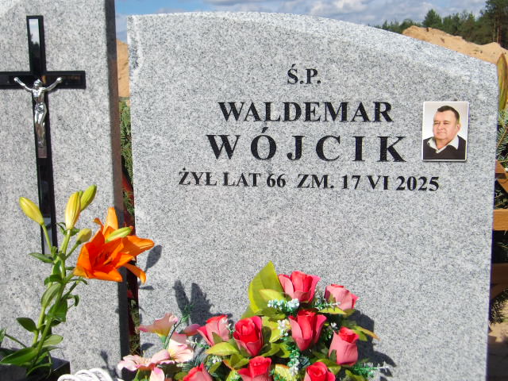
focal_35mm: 42
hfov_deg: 44.8
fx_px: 616
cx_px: 254
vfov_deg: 34.3
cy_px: 190
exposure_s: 1/118
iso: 100
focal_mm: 7.6
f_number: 13.1
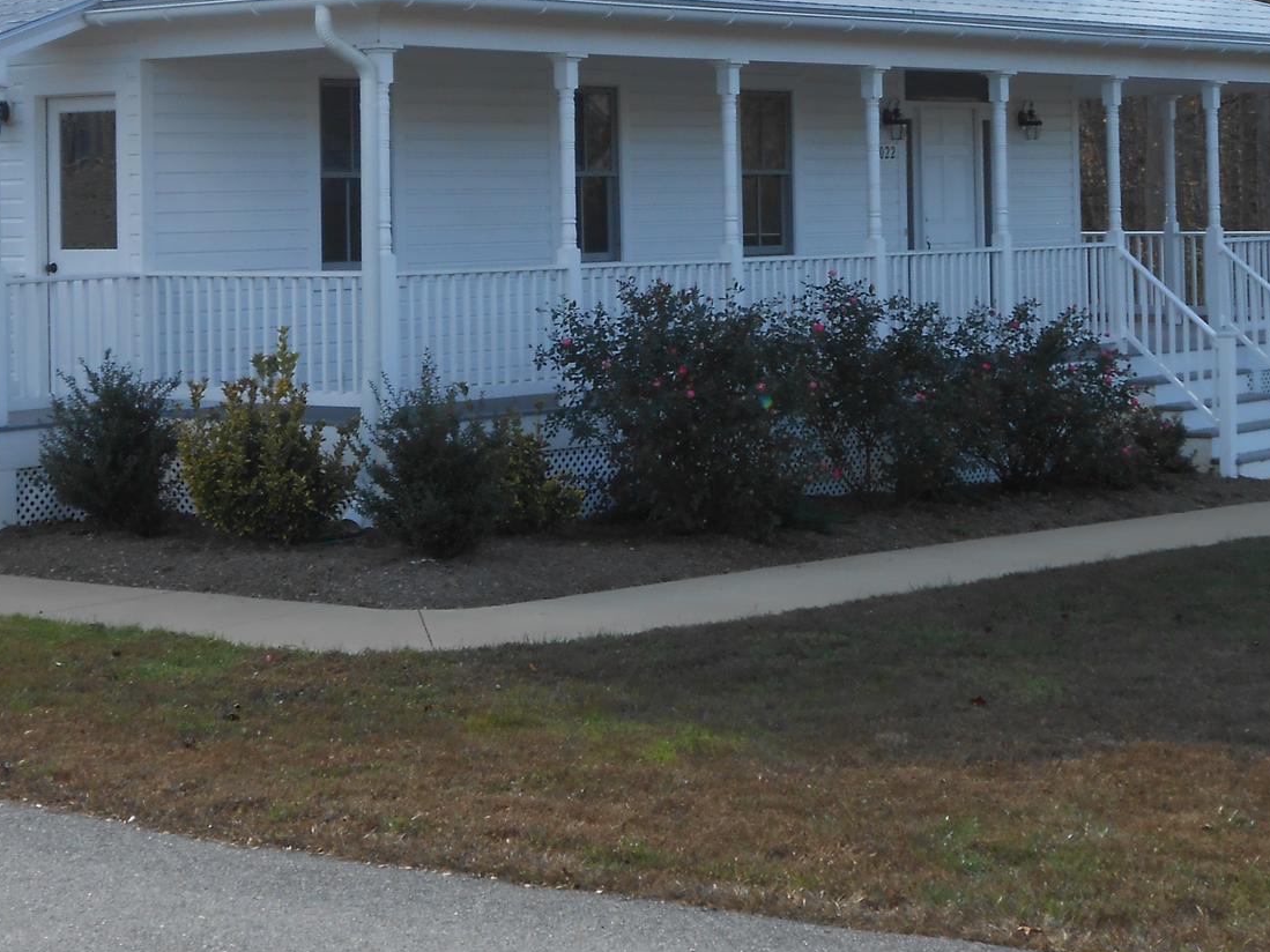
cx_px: 491
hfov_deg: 23.8
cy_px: 95
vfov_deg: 17.7
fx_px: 3008
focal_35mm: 82
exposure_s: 1/250
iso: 80
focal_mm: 7.8
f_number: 4.5
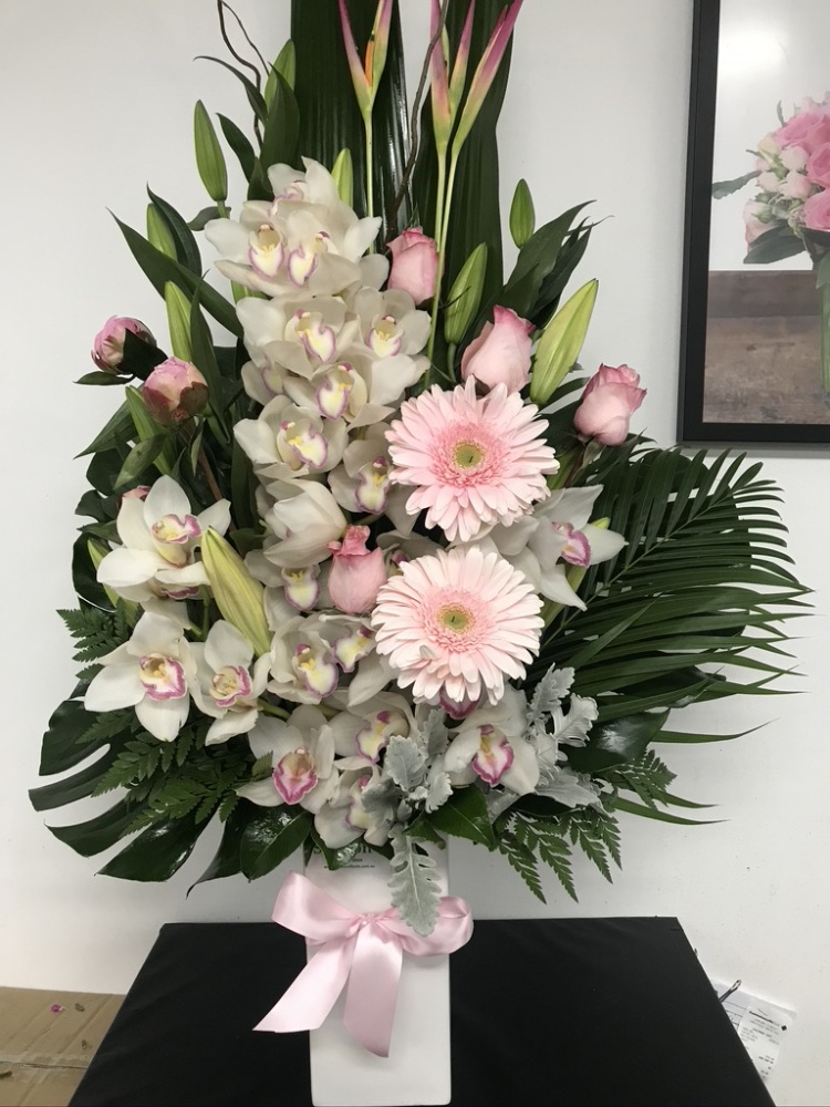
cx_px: 415
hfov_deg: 49.7
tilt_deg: -5.9
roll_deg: +0.0
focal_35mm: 28
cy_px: 554
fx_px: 895
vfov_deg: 63.4
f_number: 1.8
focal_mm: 3.99
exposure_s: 1/20
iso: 32
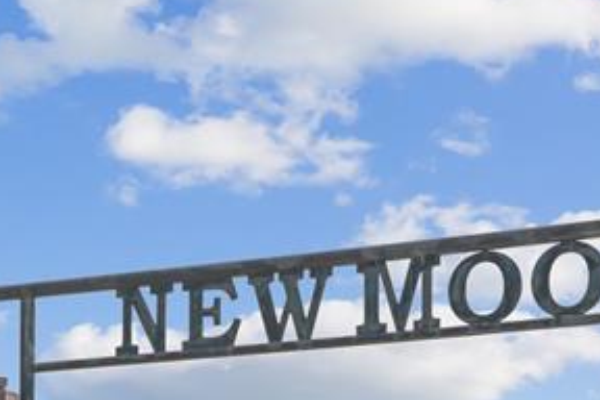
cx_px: 92
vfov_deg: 10.3
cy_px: 650
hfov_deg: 15.9
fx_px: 2133
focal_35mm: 128
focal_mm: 24
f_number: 6.7
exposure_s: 1/500
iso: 100
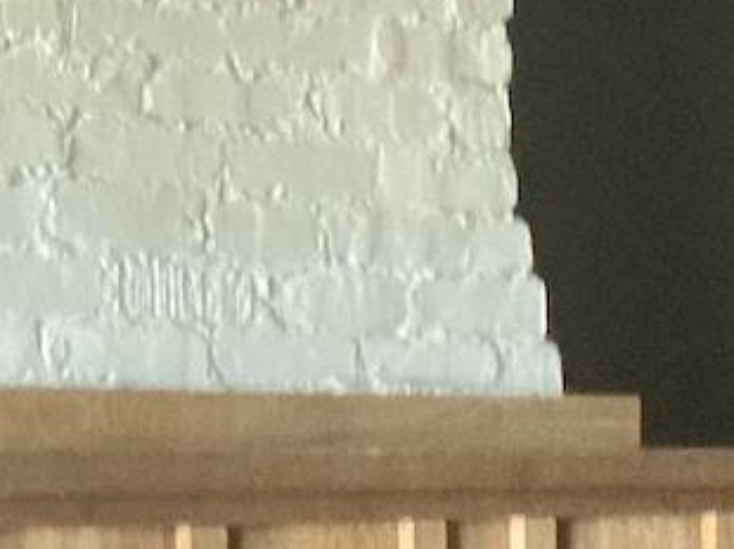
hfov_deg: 10.4
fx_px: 3920
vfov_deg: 7.9
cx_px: 1011
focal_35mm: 185
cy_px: 797
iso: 500
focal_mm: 3
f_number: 1.8
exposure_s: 1/30
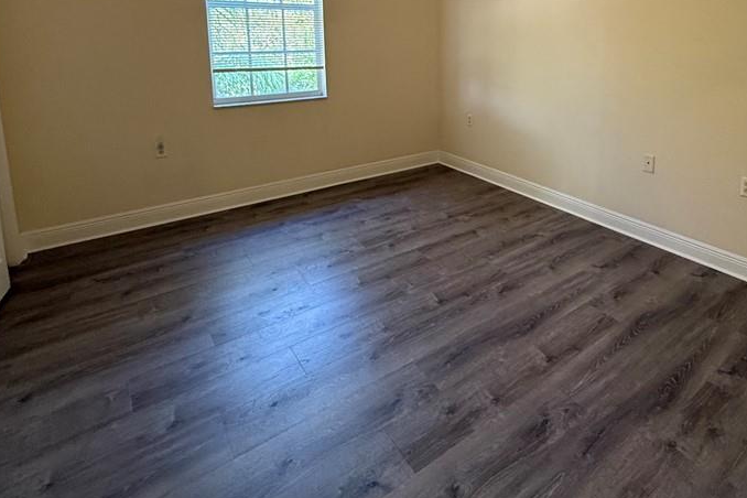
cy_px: 98
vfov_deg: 53.3
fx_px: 456
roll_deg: -0.6
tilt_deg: -8.2
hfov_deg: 76.7
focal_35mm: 22
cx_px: 481
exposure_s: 1/60
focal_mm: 2.22
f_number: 2.2
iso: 400
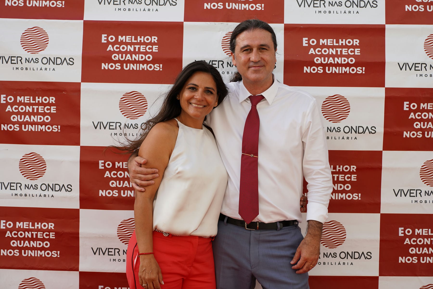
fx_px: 1022
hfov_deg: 23.9
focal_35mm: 85
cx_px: 216
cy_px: 144
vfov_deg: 16.1
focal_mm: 85
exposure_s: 1/100
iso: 100
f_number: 8
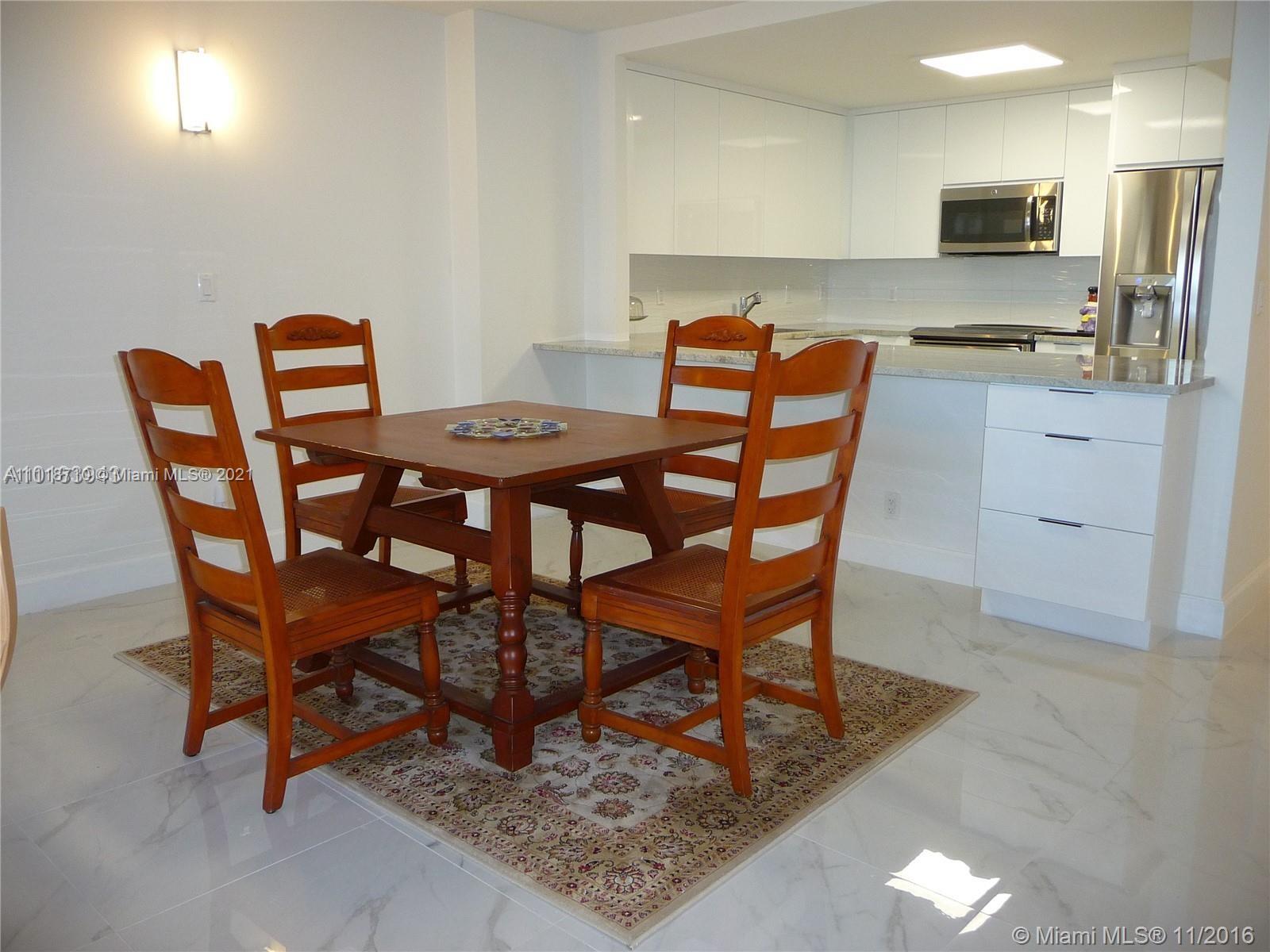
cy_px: 476
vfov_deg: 49.7
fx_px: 1027
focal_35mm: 28
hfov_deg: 63.4
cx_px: 635
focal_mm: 4.7
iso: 160
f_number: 3.3
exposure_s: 1/30
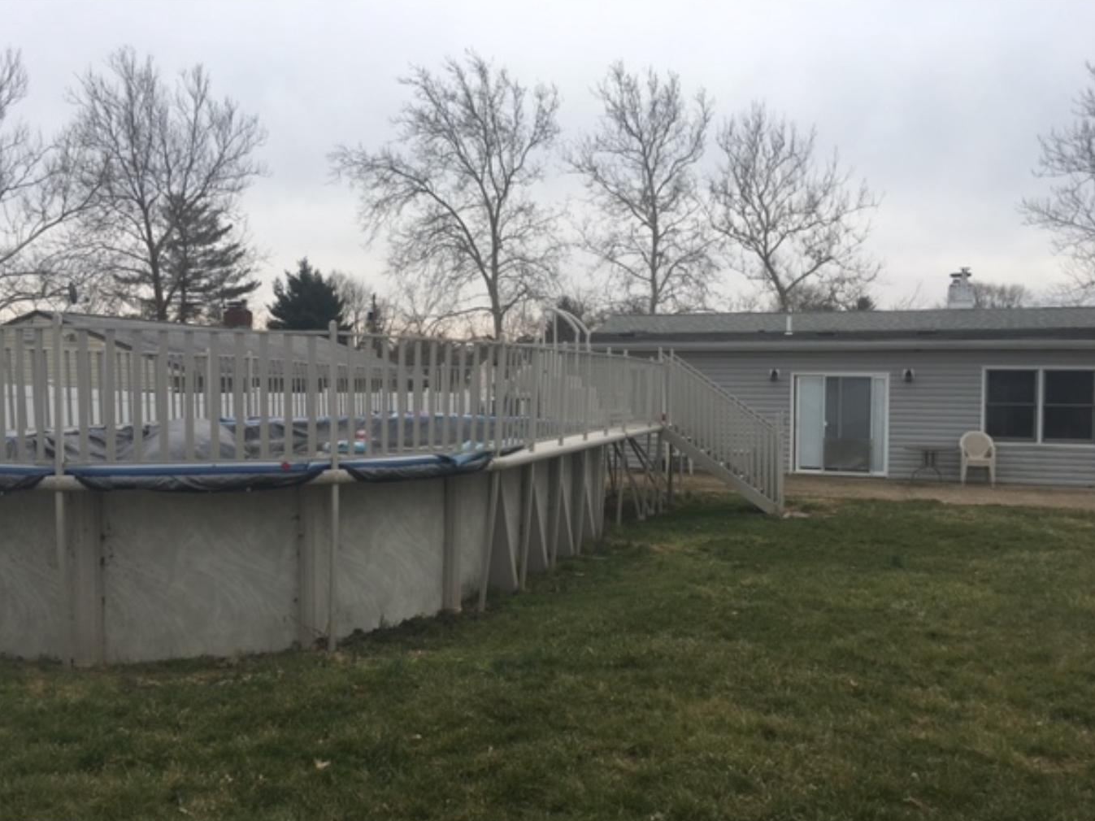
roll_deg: -0.8
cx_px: 519
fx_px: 981
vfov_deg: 45.4
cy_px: 435
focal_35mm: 31
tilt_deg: -0.8
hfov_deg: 58.3
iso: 25
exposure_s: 1/1538
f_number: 2.2
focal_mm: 4.15
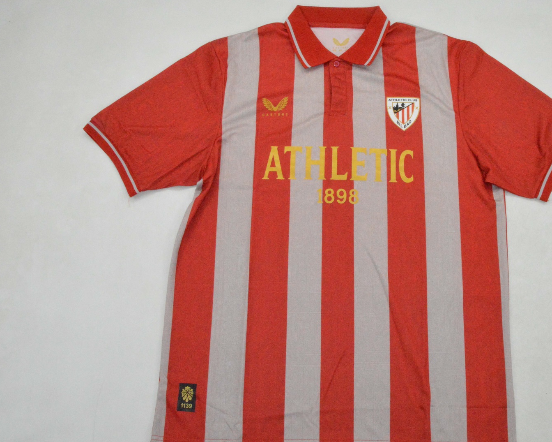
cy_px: 235
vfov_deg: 43.3
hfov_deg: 52.2
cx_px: 352
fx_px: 555
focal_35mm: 34
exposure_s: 1/200
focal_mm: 18
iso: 6400
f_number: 22
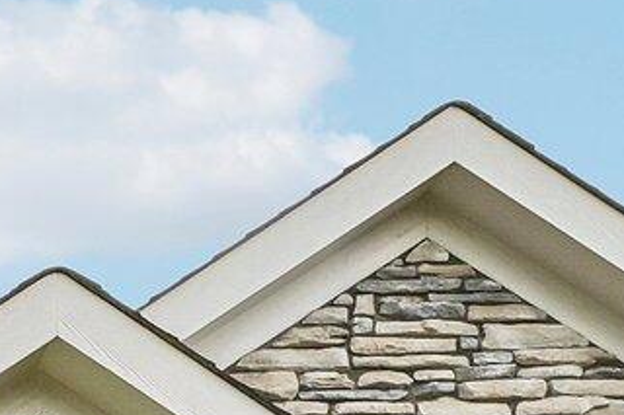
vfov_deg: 10.1
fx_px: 2217
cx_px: -392
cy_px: 739
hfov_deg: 14.6
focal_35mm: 128
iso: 200
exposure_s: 1/250
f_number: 9
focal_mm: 20
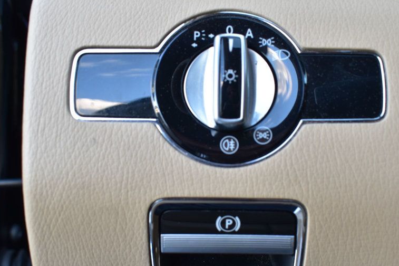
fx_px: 517
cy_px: 160
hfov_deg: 42.1
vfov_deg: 28.7
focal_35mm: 47
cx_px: 232
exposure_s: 1/40
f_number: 7.1
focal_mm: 23
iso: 400
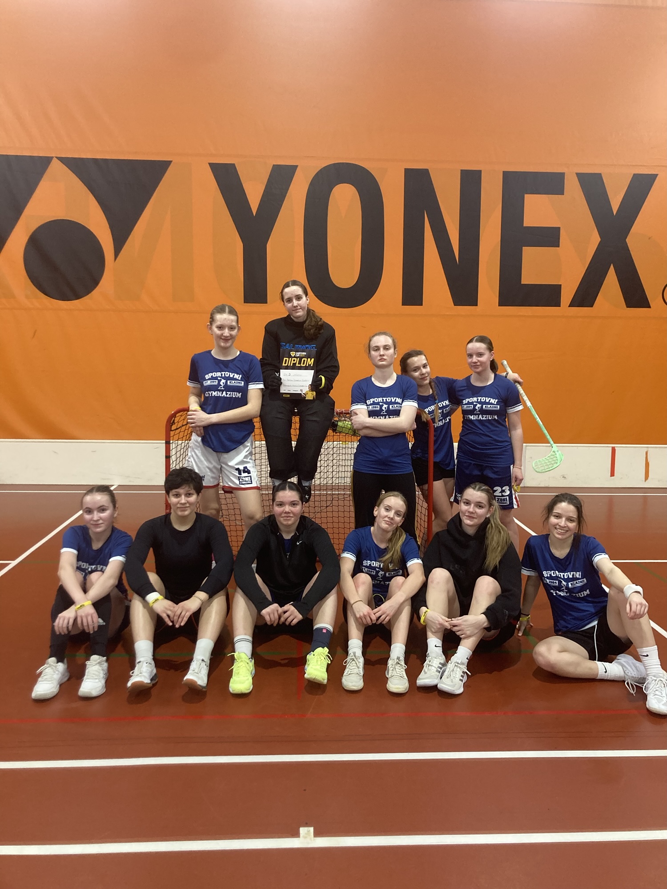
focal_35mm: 28
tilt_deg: -5.8
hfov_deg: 49.7
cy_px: 444
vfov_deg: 63.4
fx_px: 719
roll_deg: -2.3
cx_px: 334
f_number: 1.8
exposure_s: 1/60
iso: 200
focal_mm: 3.99
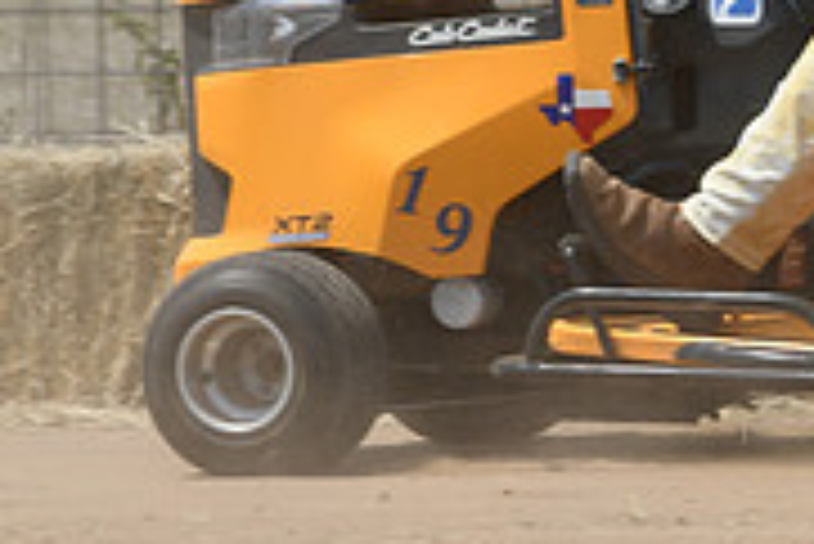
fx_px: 21135
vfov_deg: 1.5
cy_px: 133
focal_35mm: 934
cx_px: 729
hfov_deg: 2.2
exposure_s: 1/500
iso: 110
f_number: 8
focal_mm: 195
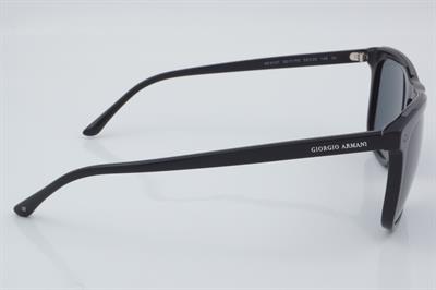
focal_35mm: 75
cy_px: 145
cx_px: 218
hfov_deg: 27.0
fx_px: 908
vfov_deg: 18.2
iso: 100
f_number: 32
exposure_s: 1/4
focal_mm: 50
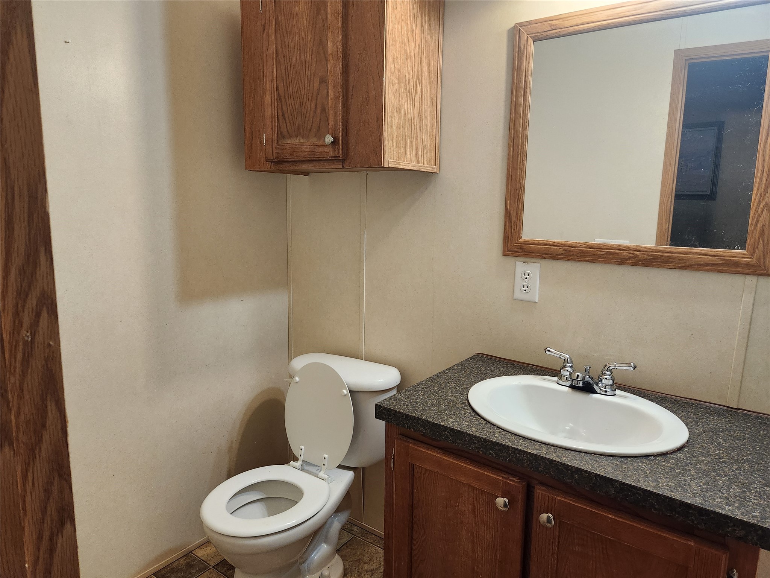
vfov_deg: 58.9
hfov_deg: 73.9
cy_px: 289
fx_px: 512
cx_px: 385
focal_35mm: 23
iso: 320
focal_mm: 5.4
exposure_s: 1/120
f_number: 1.8
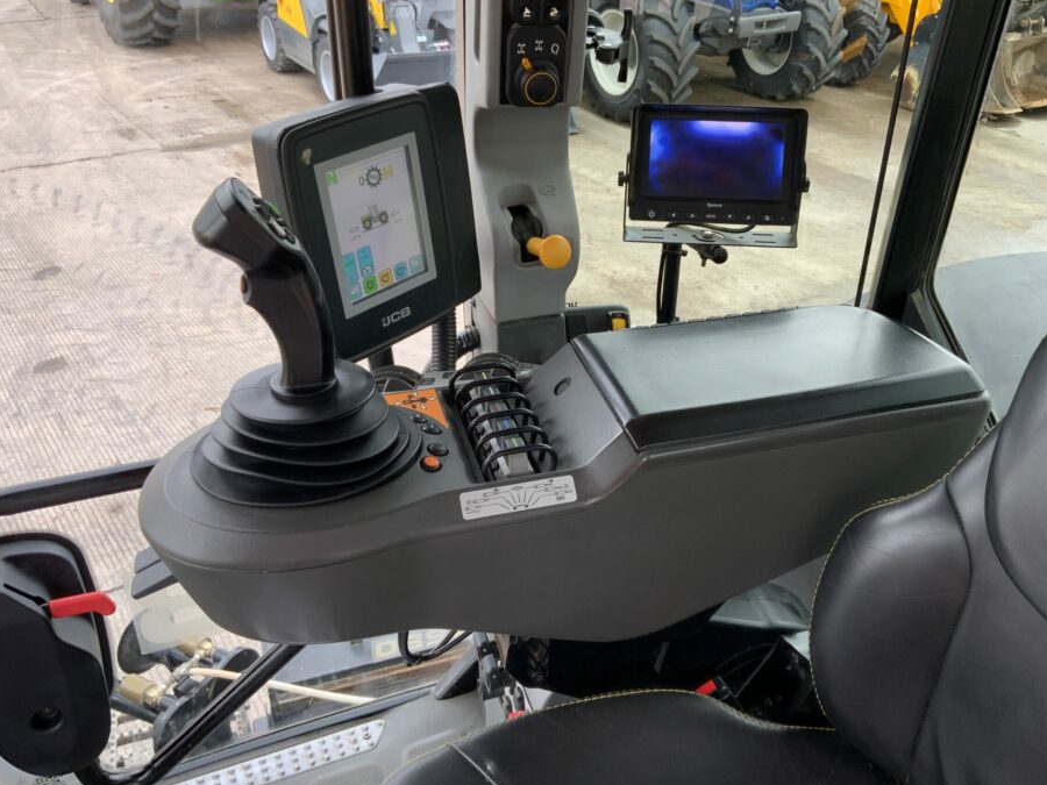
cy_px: 400
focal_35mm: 33
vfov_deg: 42.9
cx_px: 575
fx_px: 998
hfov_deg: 55.3
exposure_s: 1/122
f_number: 1.8
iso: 32
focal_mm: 3
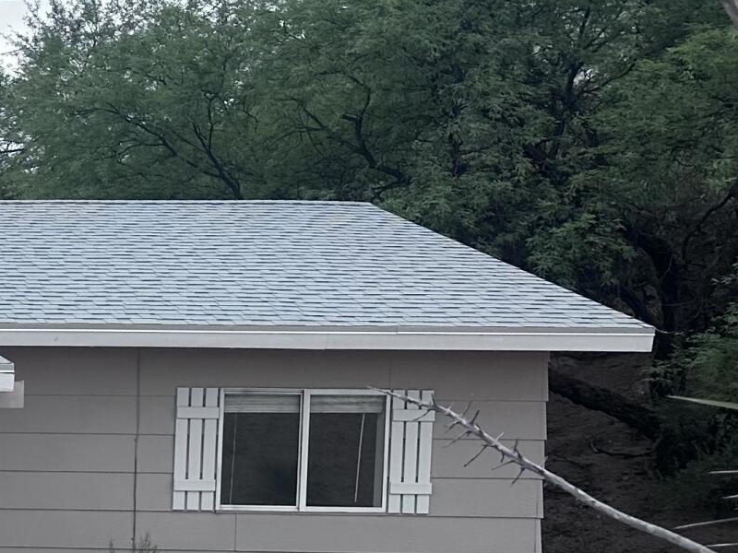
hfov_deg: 17.7
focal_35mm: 90
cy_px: 474
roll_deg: -0.7
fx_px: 1919
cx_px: -577
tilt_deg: -3.4
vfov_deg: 16.2
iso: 80
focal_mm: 6.86
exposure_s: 1/4348
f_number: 1.78
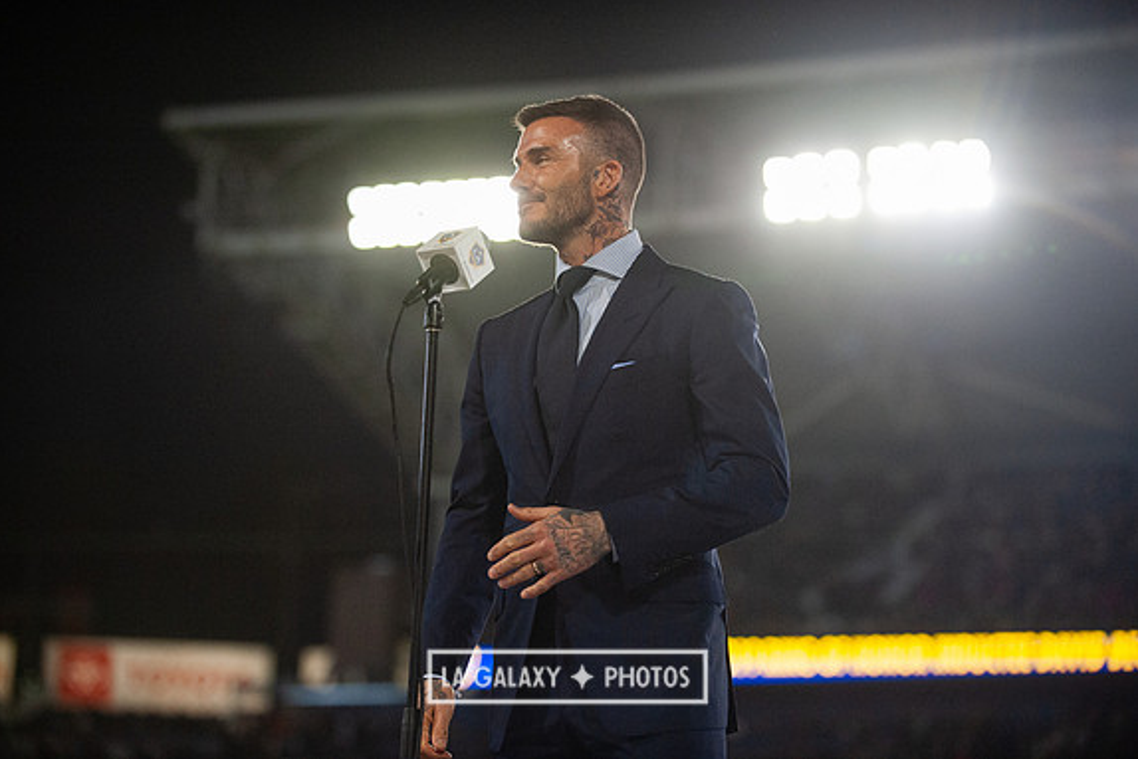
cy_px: 379
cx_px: 567
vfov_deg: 12.9
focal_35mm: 106
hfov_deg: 19.3
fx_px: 3351
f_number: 2.8
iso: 3200
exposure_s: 1/3200
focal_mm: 105
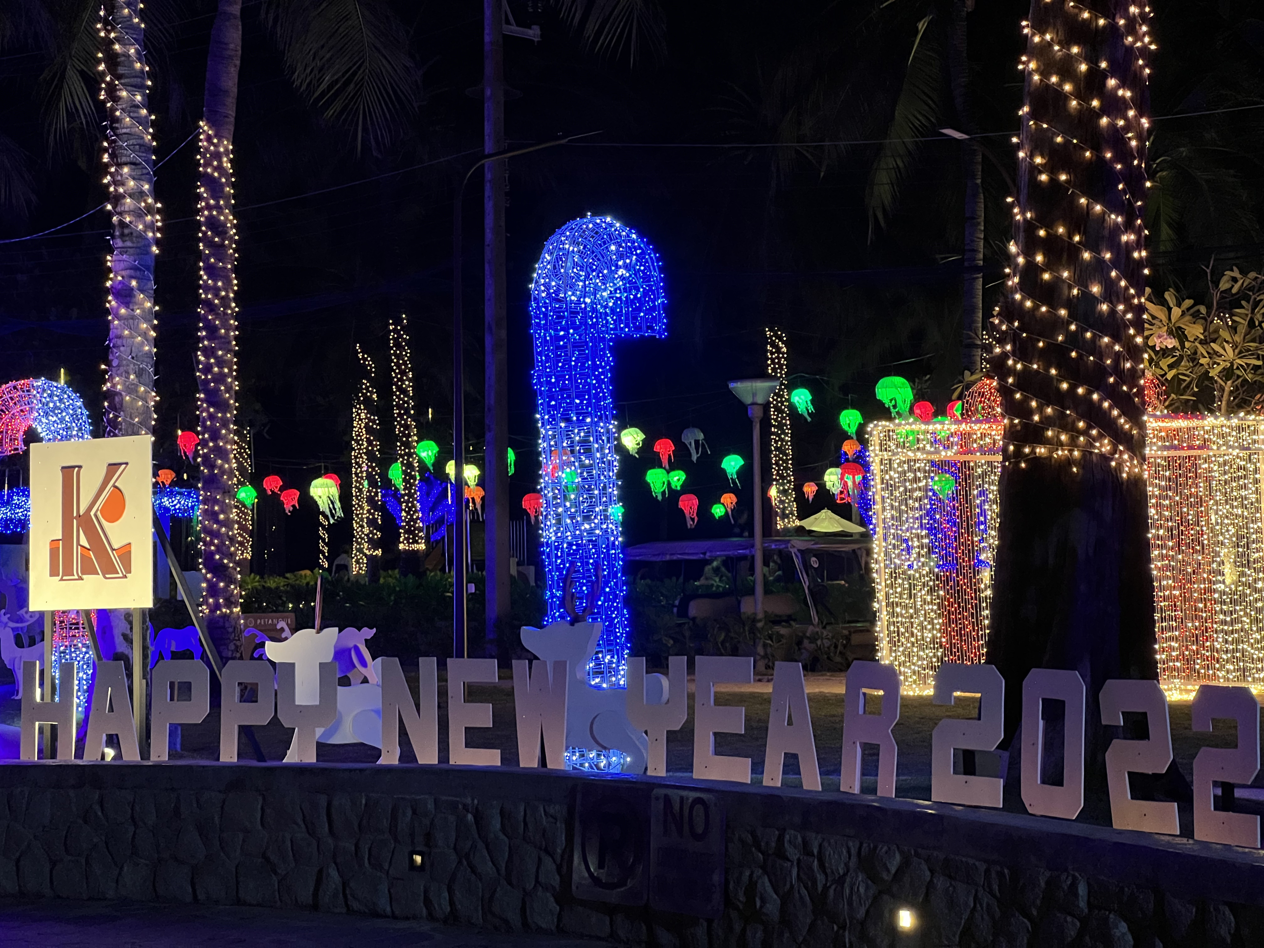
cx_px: 632
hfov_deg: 25.3
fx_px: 2812
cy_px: 474
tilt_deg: +2.3
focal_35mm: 77
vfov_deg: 19.1
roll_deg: +0.9
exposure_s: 1/33
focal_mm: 9
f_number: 2.8
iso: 640
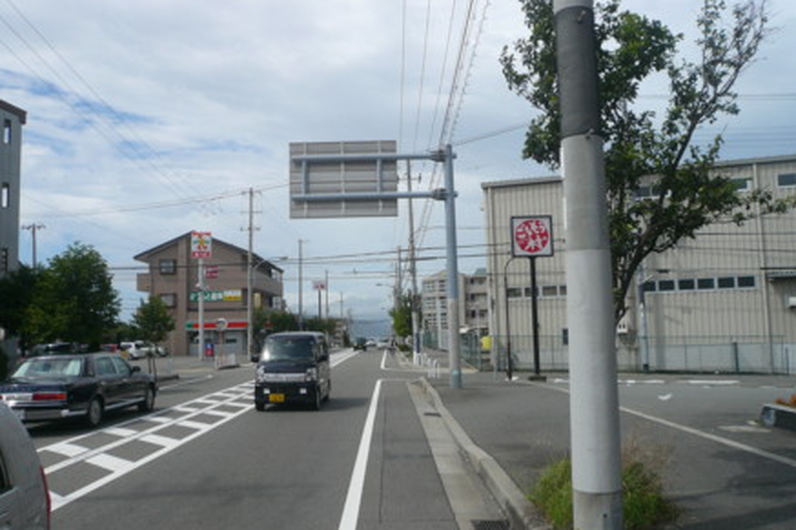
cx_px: 395
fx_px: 663
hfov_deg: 61.9
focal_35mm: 30
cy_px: 288
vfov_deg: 43.5
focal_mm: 4.6
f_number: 8
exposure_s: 1/400
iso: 100
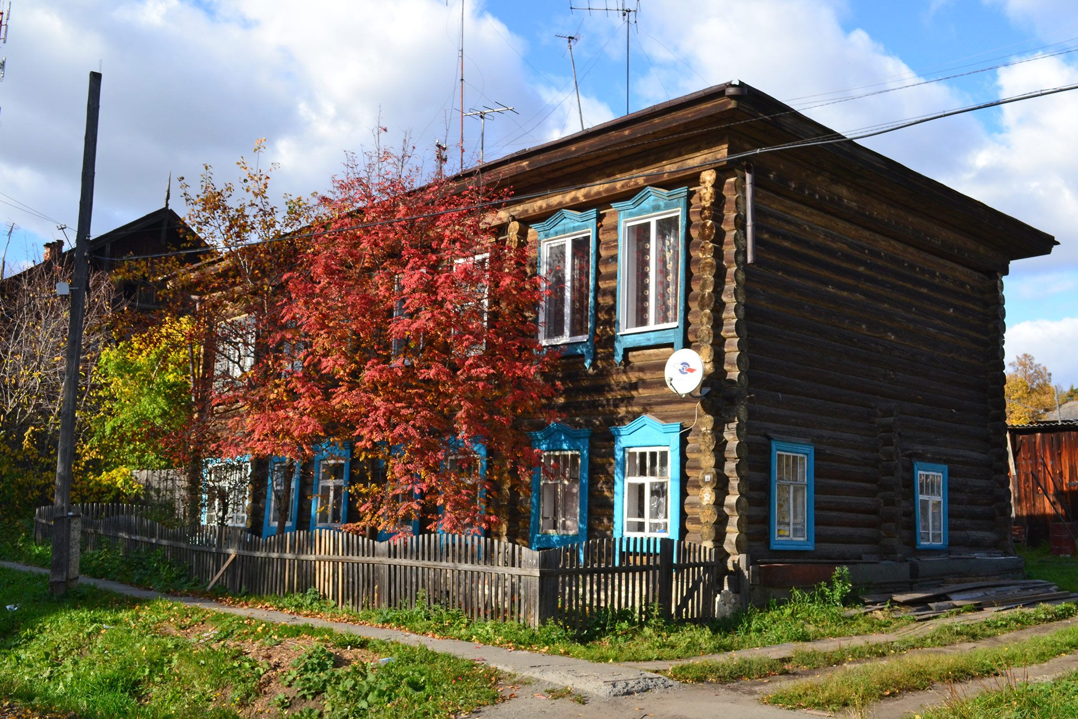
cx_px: 539
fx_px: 1078
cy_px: 360
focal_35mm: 36
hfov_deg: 53.1
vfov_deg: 36.9
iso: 400
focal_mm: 24
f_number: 10
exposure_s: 1/250
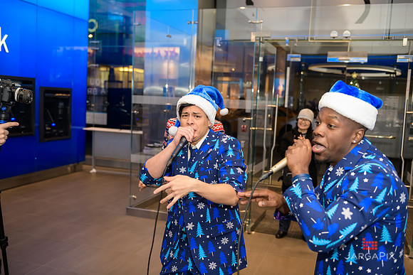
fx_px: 413
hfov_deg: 53.1
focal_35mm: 36
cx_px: 206
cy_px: 138
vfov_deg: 36.9
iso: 400
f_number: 3.2
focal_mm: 36
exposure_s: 1/125
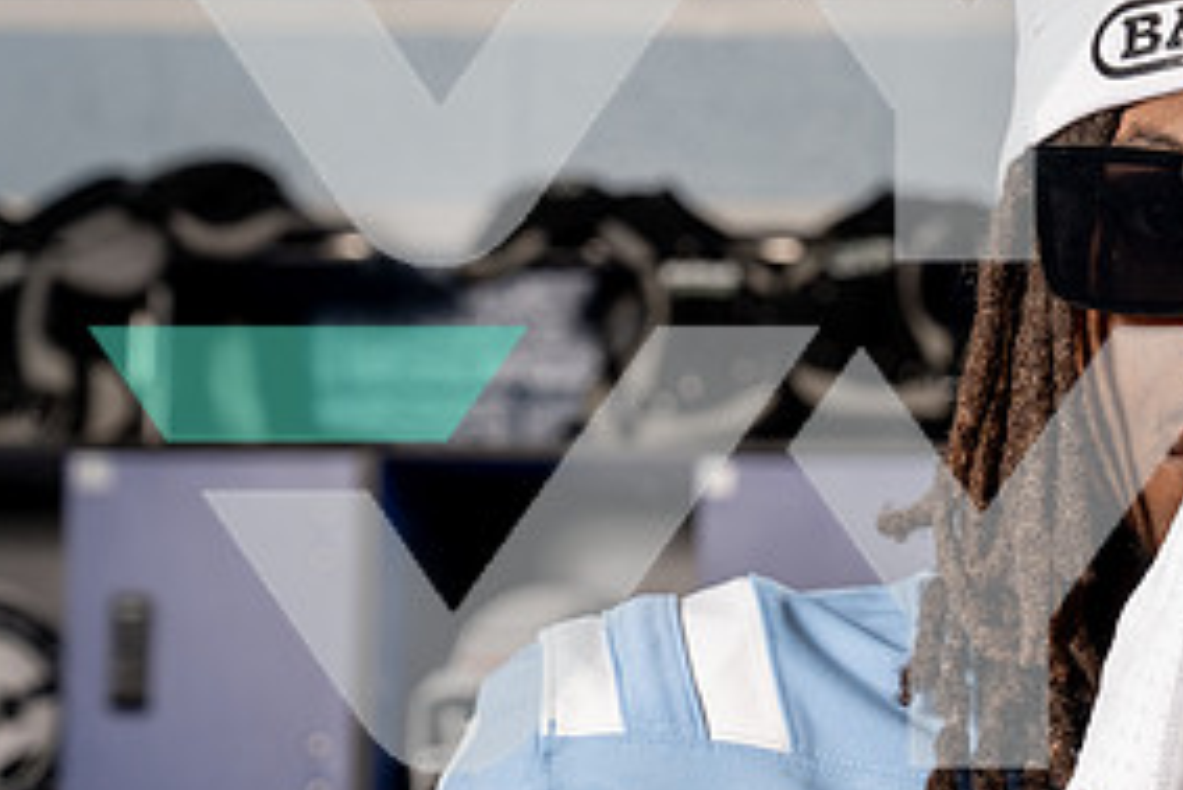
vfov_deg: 10.3
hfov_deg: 15.2
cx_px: 1154
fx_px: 4373
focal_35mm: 133
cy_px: 550
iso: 500
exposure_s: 1/250
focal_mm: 65
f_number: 5.6
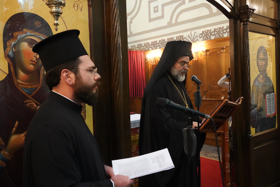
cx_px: 140
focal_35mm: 33
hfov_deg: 57.2
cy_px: 94
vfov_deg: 40.0
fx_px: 257
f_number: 5.6
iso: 16000
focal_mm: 33
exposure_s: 1/100
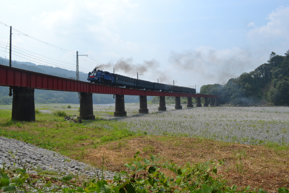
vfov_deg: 46.4
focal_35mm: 28
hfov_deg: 65.5
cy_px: 93
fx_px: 225
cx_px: 141
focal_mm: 18
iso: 400
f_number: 7.1
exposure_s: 1/2000
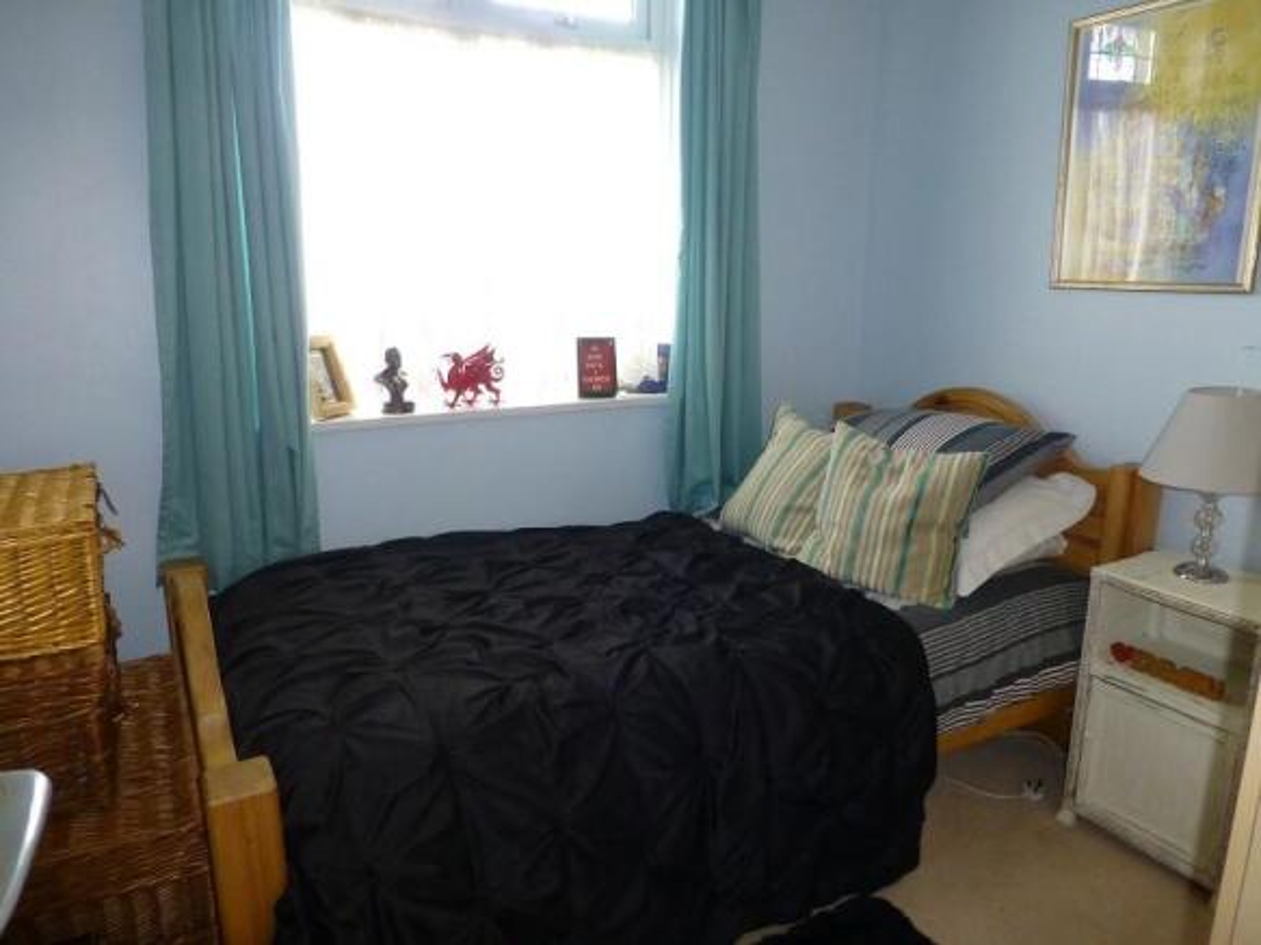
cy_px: 472
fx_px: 874
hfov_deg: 71.6
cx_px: 630
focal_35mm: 24
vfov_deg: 56.8
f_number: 3.3
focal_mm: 4.3
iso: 400
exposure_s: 1/60
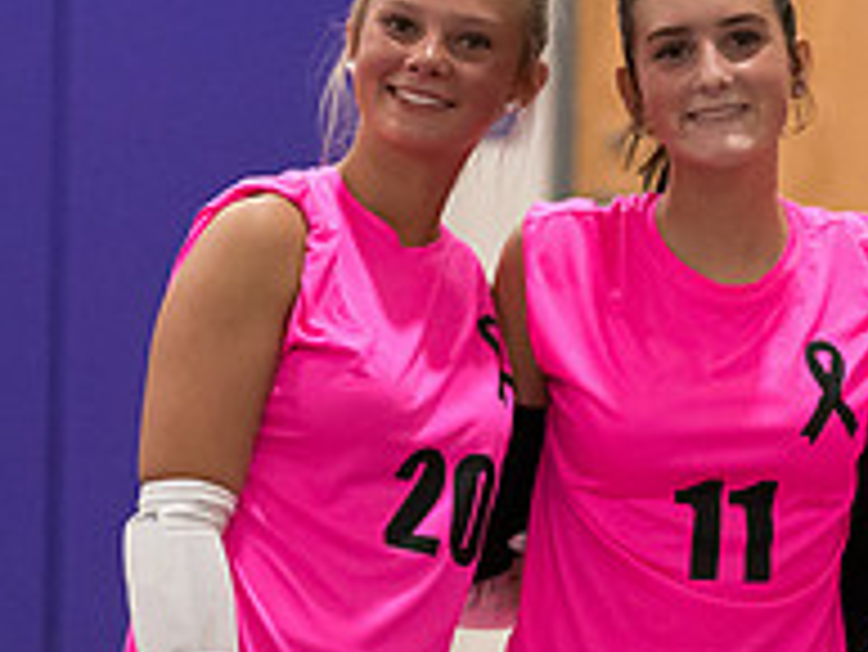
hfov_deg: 5.4
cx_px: 751
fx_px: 9258
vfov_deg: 4.0
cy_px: 464
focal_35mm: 369
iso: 5000
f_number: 2.8
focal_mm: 113
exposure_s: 1/1000
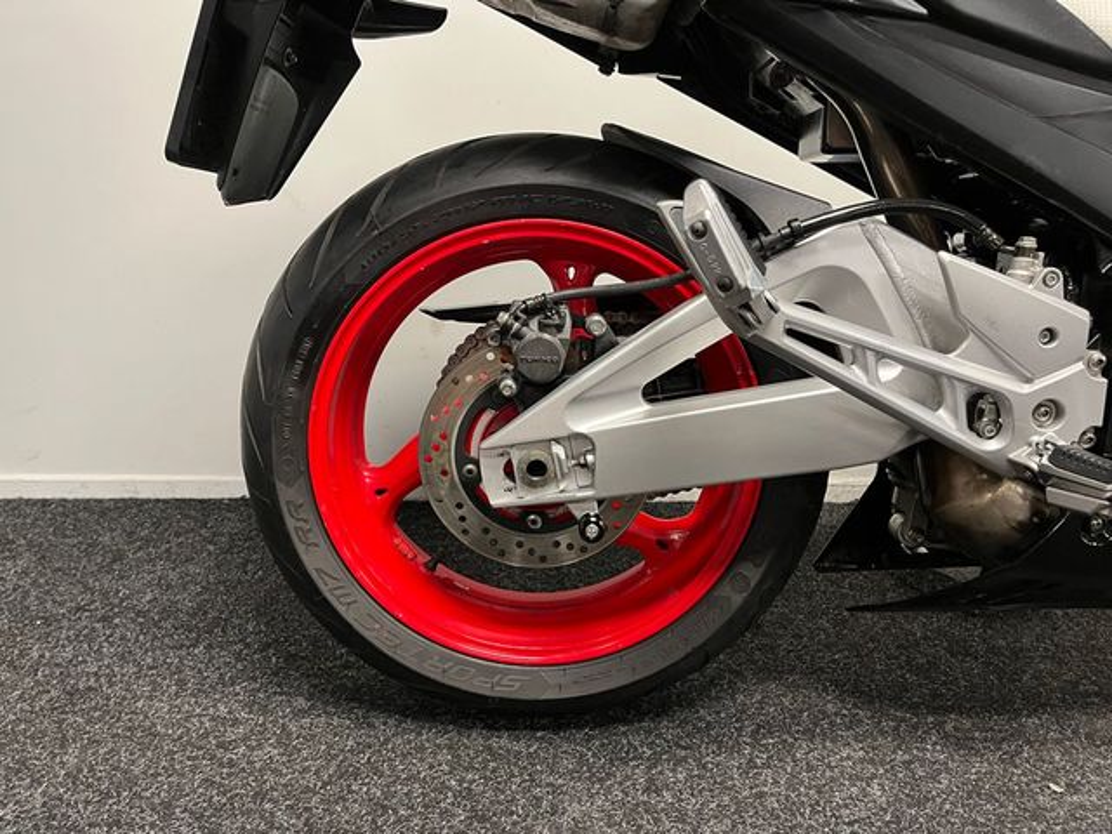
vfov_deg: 53.1
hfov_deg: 67.3
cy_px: 417
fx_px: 835
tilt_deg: -16.0
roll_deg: -1.1
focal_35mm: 26
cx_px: 556
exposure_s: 1/50
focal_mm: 5.1
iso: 200
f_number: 1.6
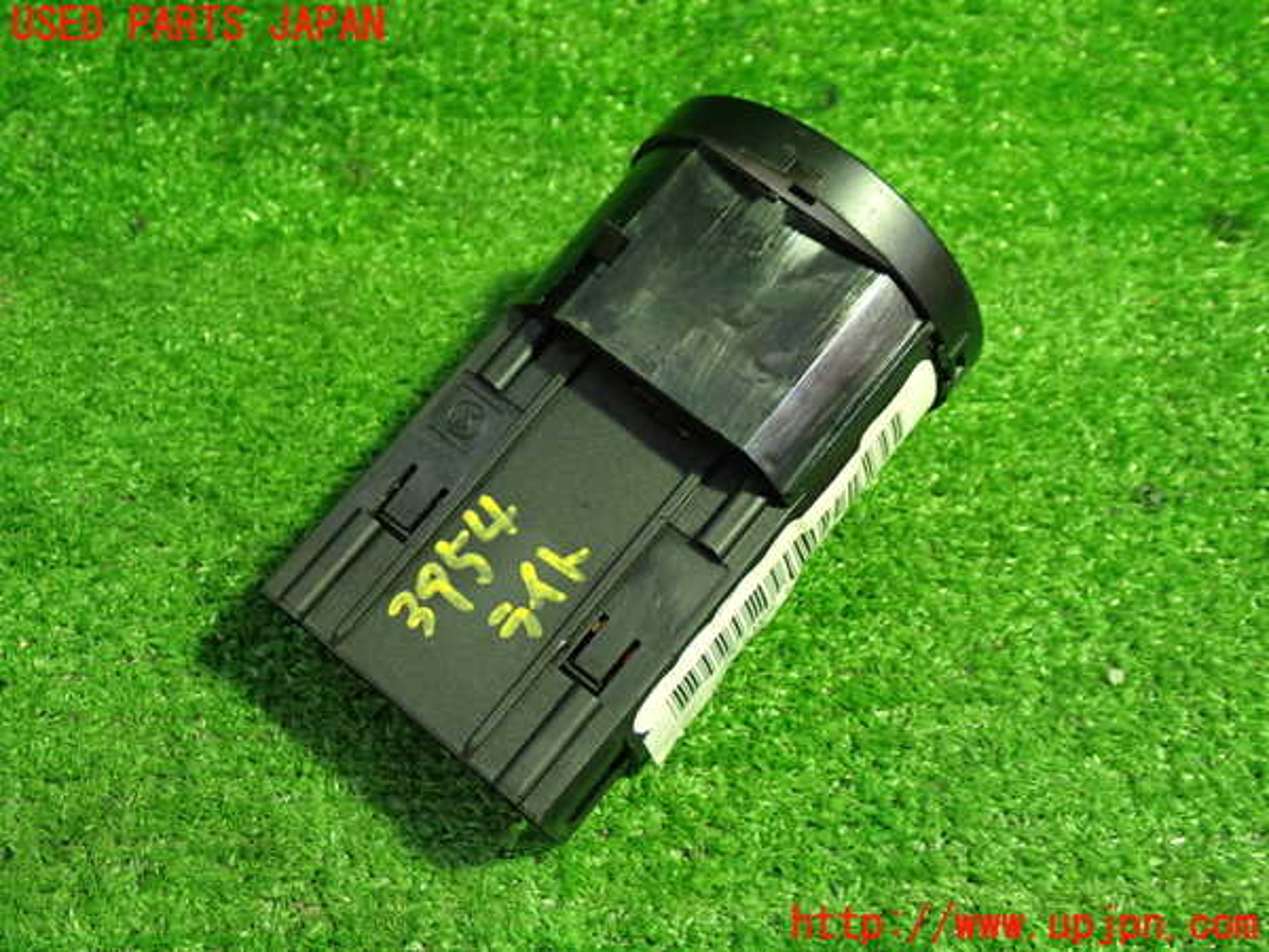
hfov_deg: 42.9
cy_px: 476
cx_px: 634
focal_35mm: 44
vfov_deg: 32.9
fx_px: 1613
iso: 800
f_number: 2.9
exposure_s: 1/40
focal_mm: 7.84
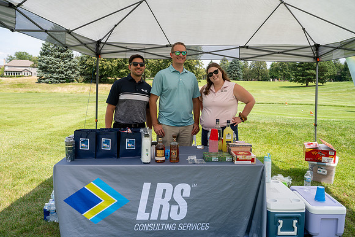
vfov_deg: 42.9
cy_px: 118
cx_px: 178
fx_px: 301
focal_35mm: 30
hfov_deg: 61.1
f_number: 6.3
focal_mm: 30.5
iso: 250
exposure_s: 1/400
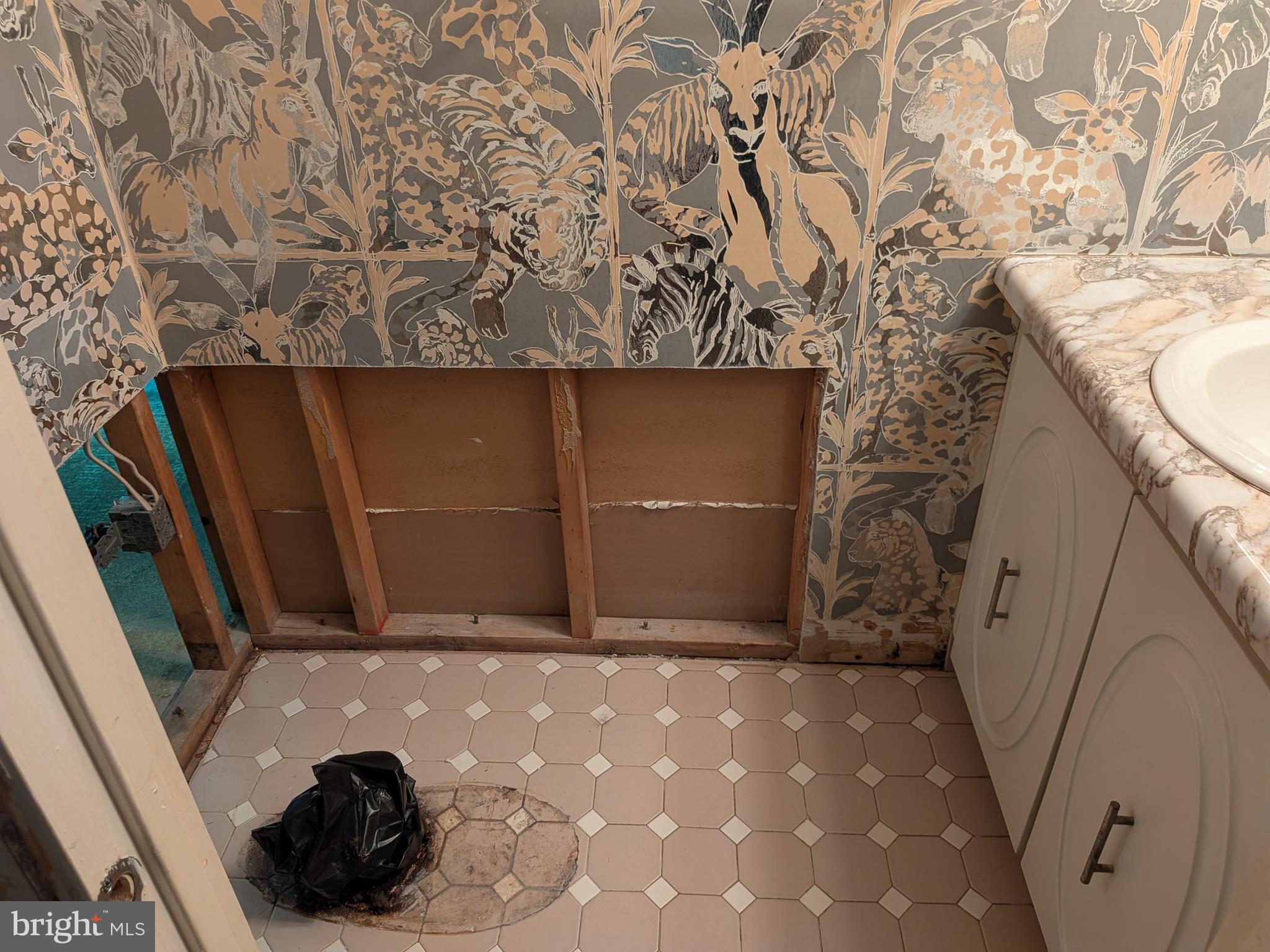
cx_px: 635
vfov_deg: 56.8
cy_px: 476
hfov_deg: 71.6
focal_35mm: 24
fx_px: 881
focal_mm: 4.53
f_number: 1.7
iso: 100
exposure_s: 1/24
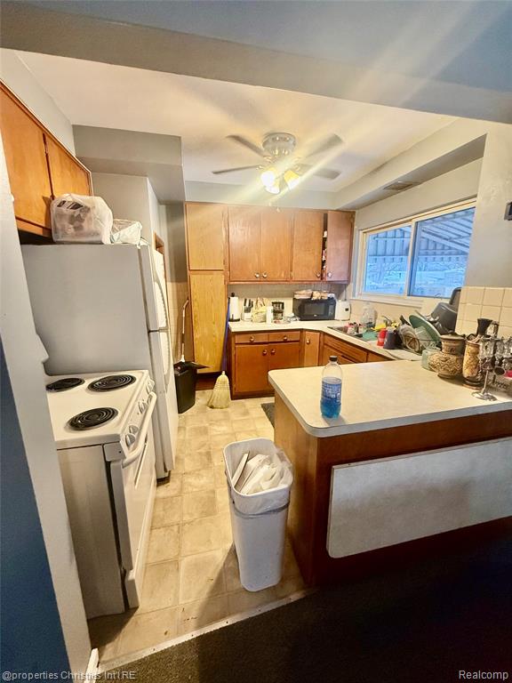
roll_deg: -0.8
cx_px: 256
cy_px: 342
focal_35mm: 14
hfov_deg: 85.7
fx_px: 276
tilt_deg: -11.7
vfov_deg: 102.1
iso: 400
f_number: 2.2
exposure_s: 1/120
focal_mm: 2.22
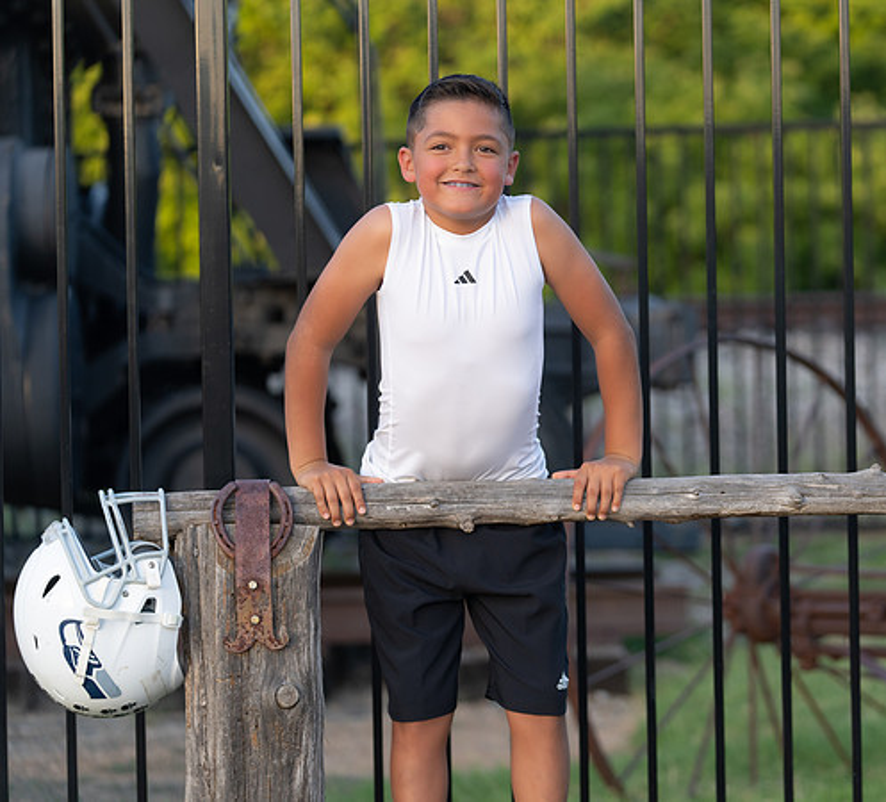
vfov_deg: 13.6
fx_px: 3352
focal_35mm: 121
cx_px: 603
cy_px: 400
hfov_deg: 15.0
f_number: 2.8
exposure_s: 1/320
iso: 250
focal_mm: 100
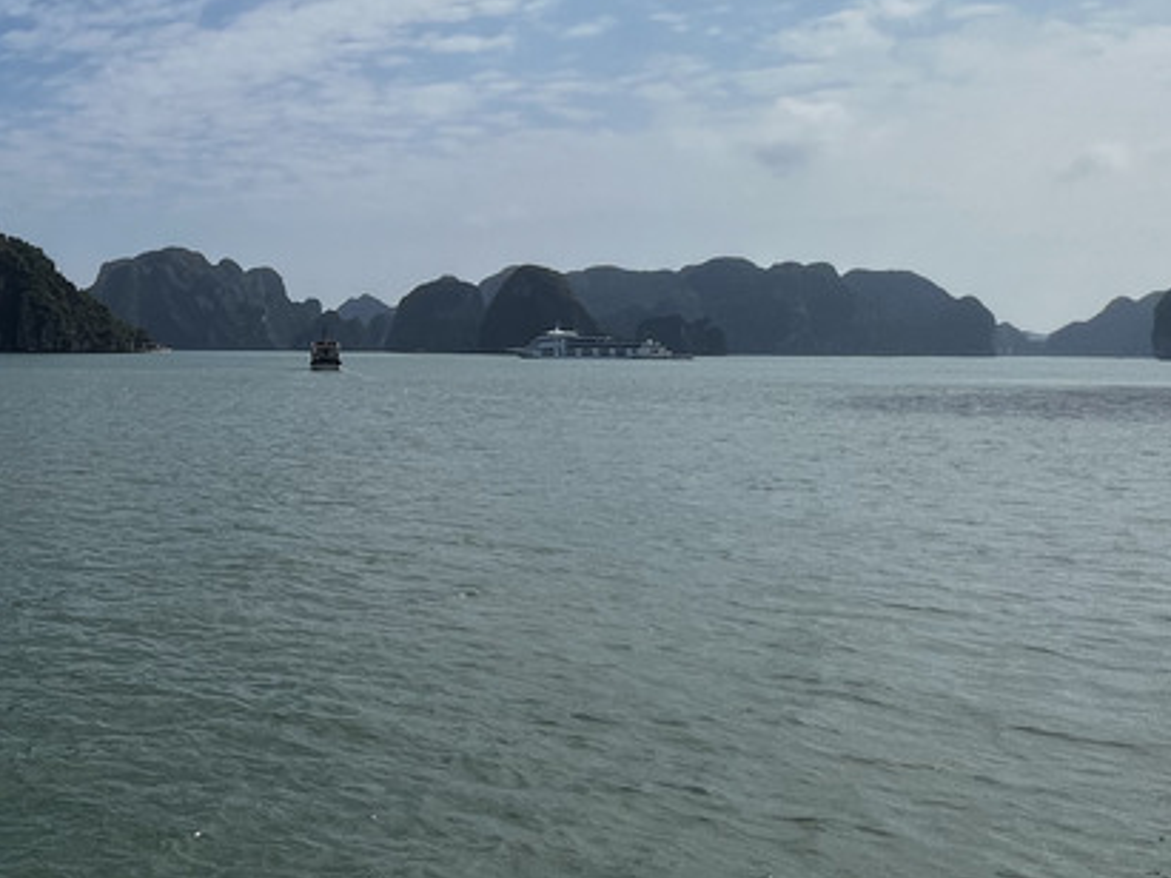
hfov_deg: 36.3
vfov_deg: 37.4
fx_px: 1285
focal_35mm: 38
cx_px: -276
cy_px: 302
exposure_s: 1/3125
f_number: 1.8
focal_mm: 1.57
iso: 32
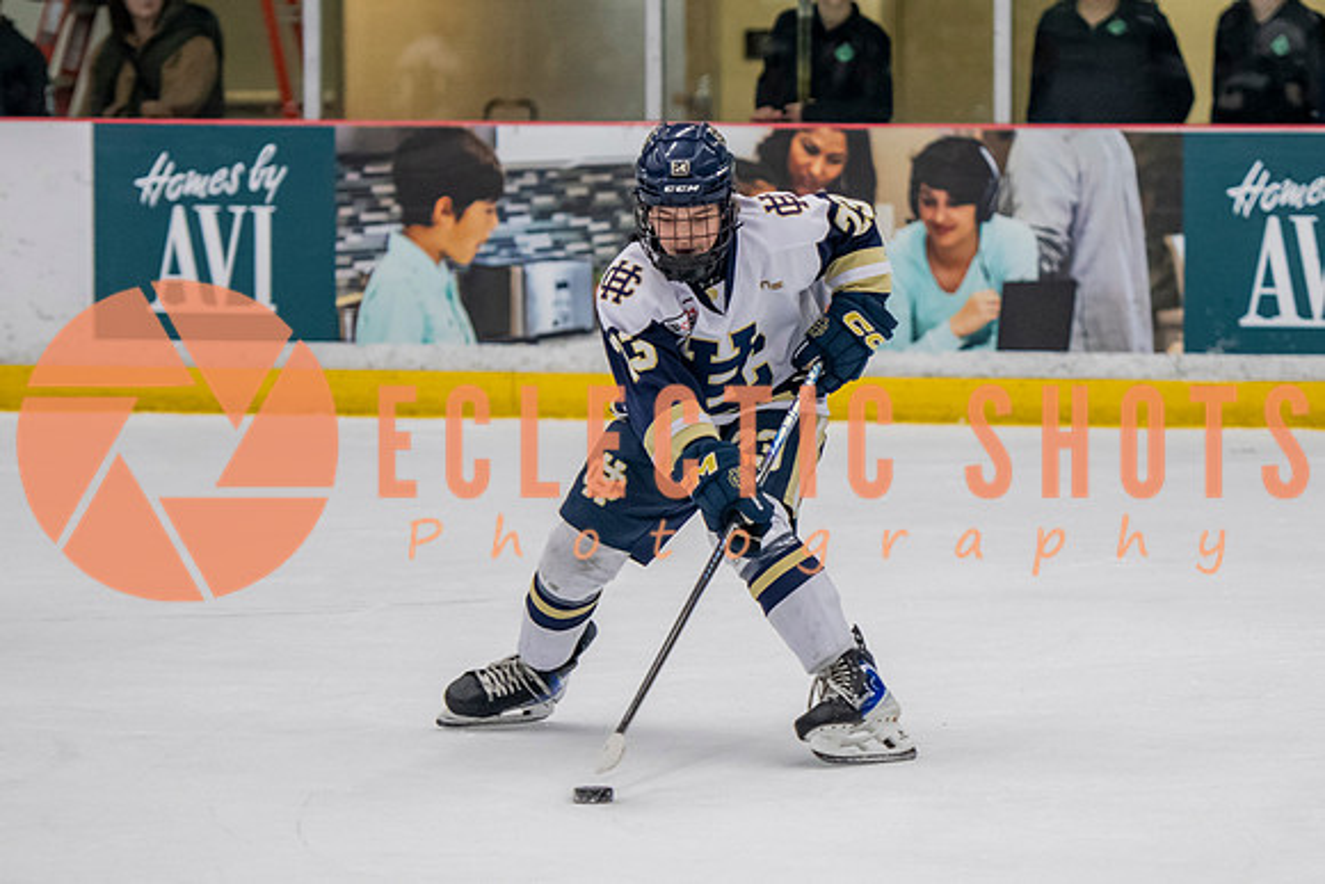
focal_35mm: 221
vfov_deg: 6.2
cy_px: 472
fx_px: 8134
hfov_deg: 9.3
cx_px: 958
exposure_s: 1/640
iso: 2000
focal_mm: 120
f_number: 3.2
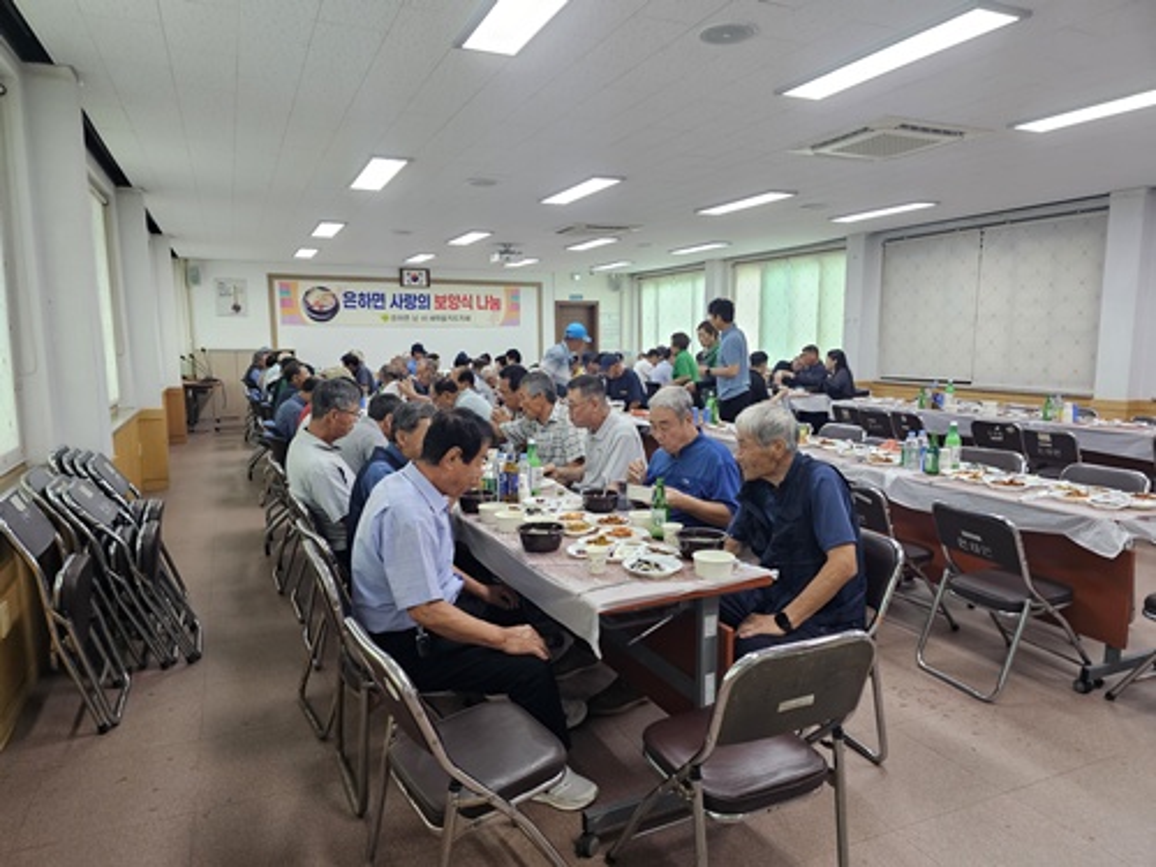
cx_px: 578
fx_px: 768
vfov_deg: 58.9
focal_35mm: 23
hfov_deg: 73.9
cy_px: 434
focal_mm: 6.3
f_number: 1.7
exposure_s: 1/120
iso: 320
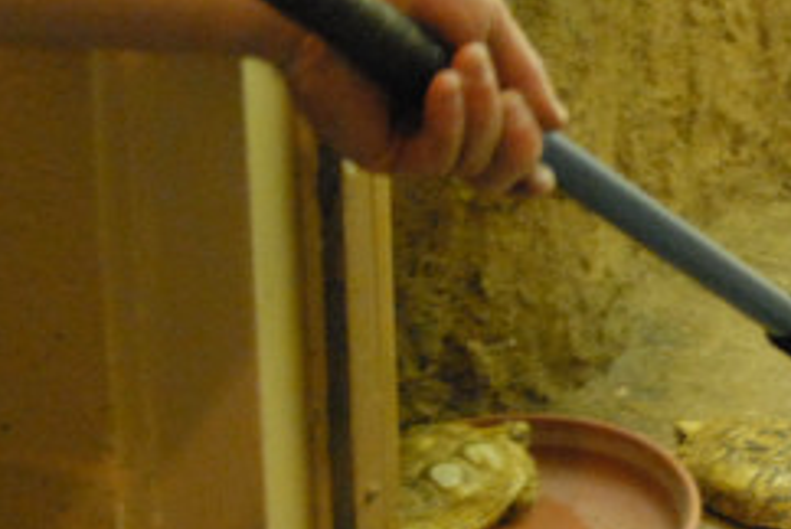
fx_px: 3058
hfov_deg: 14.4
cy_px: 449
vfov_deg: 9.9
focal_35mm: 139
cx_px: 883
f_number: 2.8
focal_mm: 28
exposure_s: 1/30
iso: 1600
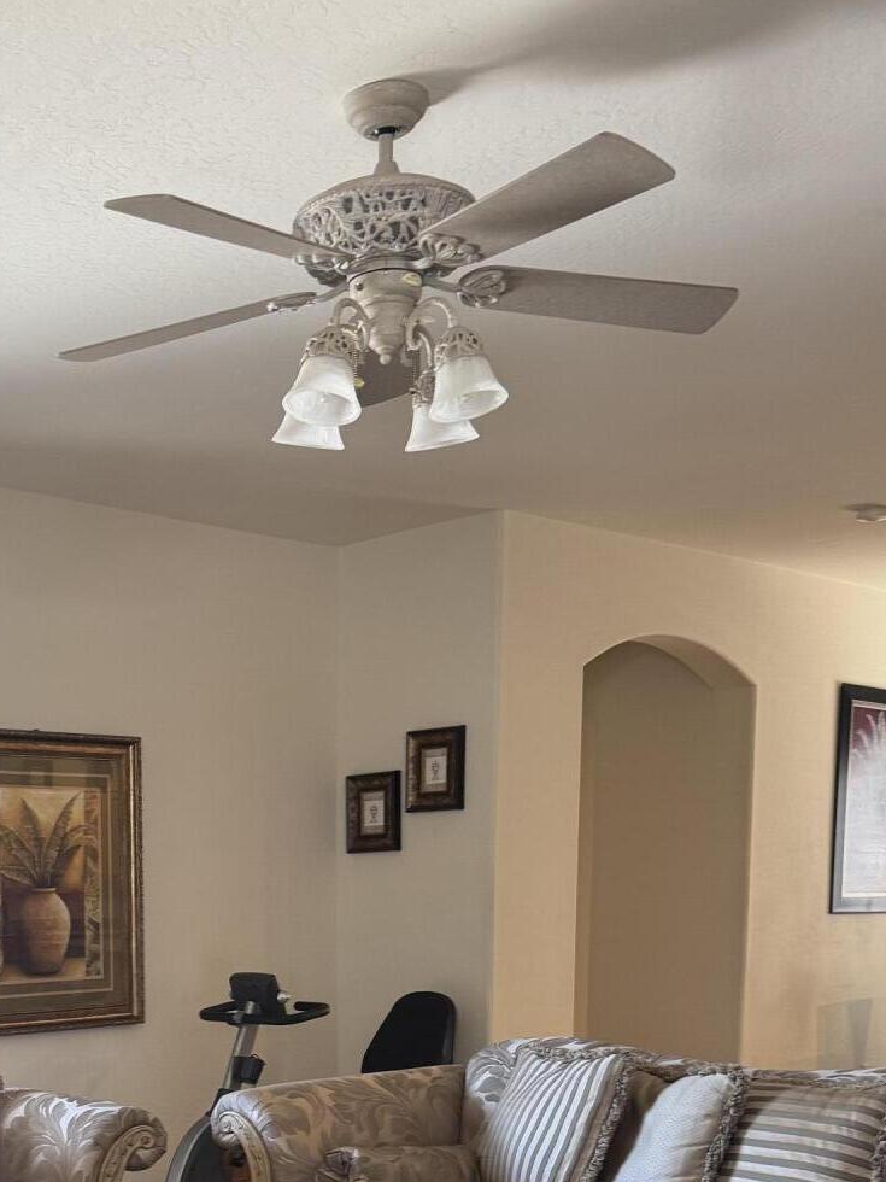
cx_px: 140
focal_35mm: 49
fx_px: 1672
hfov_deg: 28.8
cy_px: 1136
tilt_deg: -8.6
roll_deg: +1.5
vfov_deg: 35.7
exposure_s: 1/60
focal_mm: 6.76
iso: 250
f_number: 1.78
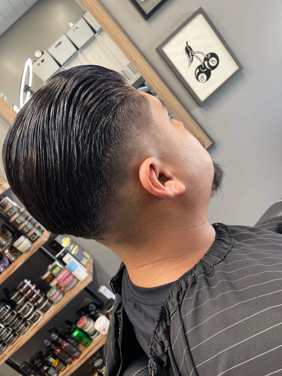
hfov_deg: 53.1
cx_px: 141
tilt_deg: -14.1
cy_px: 188
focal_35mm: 26
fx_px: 282
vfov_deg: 67.3
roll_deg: +43.6
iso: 125
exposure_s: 1/85
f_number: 1.6
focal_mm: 4.2
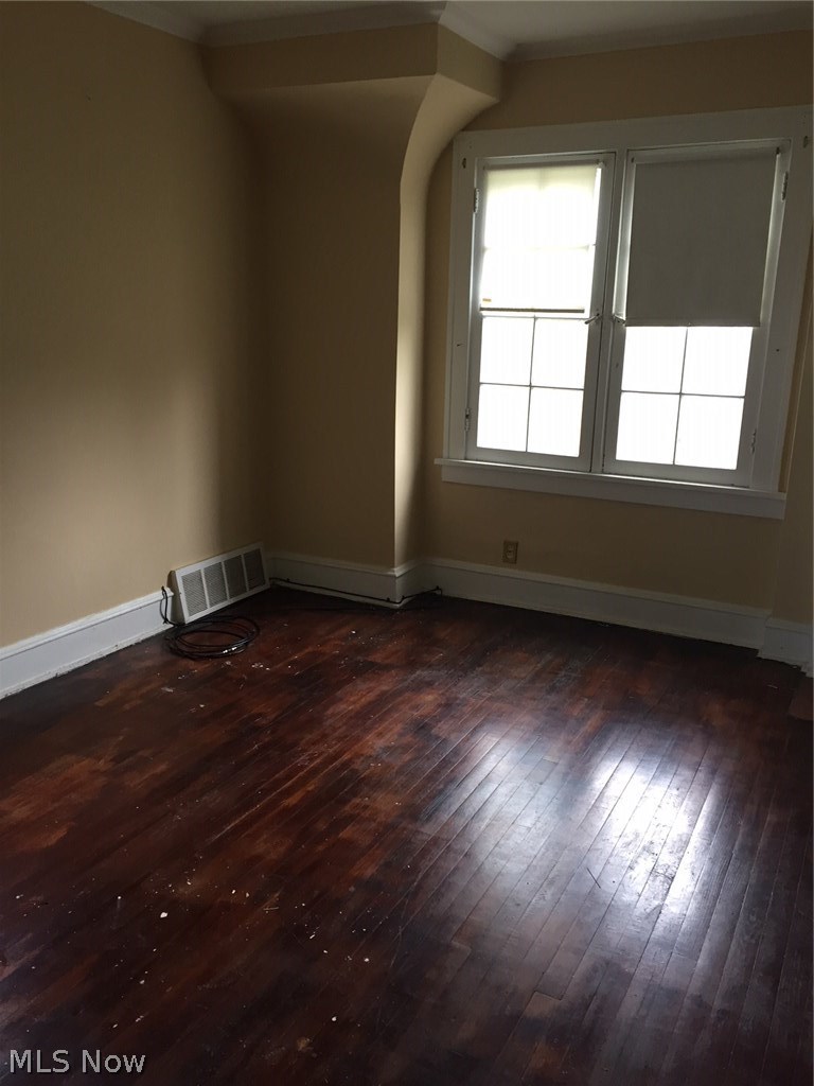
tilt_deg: -13.8
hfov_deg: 48.2
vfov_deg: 61.7
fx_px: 909
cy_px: 543
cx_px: 407
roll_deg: -0.4
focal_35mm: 29
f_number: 2.2
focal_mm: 4.15
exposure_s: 1/30
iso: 32
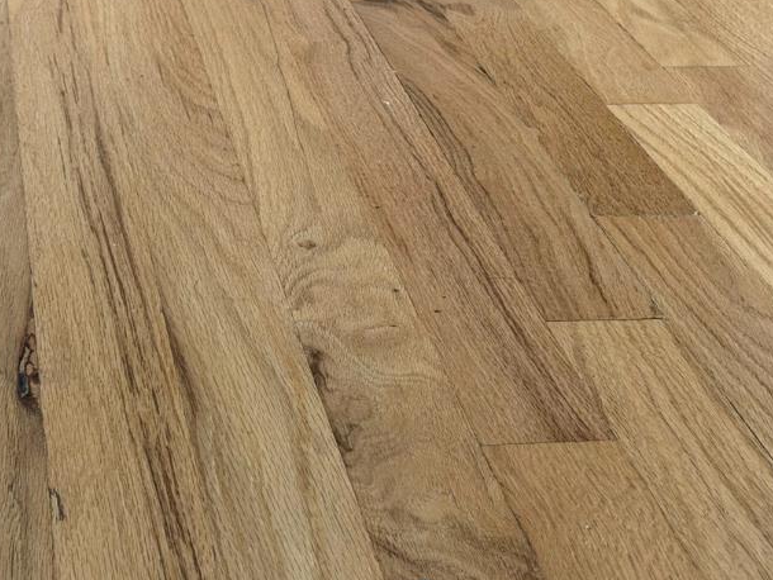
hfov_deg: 16.7
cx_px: 473
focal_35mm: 118
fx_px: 2636
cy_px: -55
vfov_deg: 12.4
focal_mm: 6.76
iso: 200
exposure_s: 1/60
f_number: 1.78
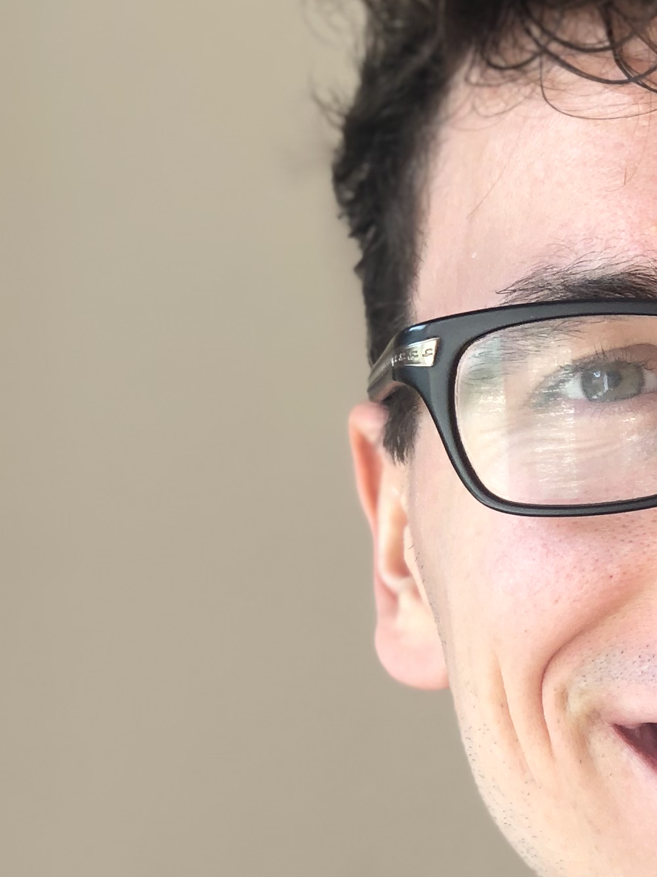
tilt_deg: -5.7
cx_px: 807
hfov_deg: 9.3
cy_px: 718
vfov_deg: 12.4
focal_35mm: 158
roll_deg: -0.2
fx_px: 3999
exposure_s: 1/40
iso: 16
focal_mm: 6
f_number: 2.4
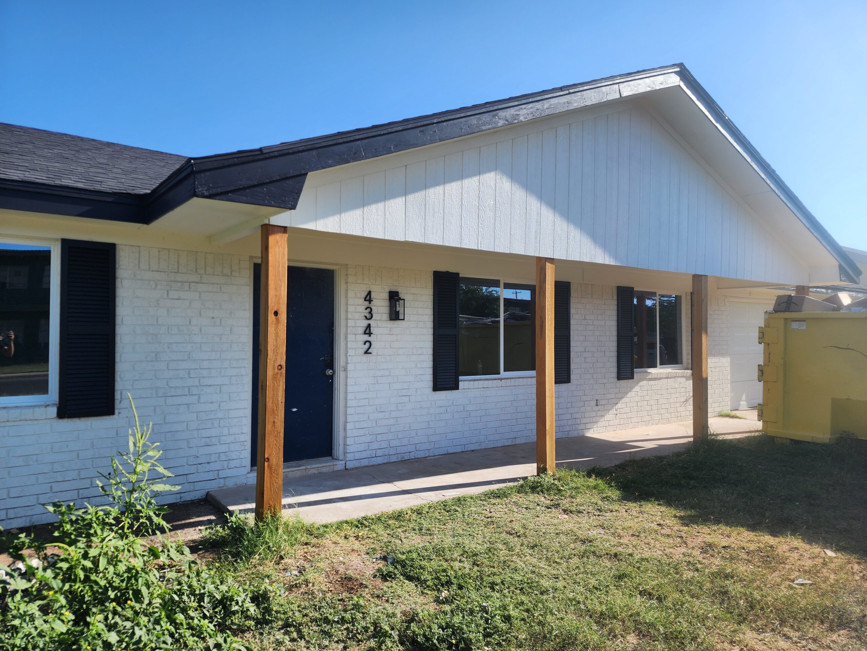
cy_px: 326
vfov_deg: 58.9
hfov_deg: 73.9
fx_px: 576
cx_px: 434
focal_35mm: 23
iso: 12
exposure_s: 1/701
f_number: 1.8
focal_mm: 6.4
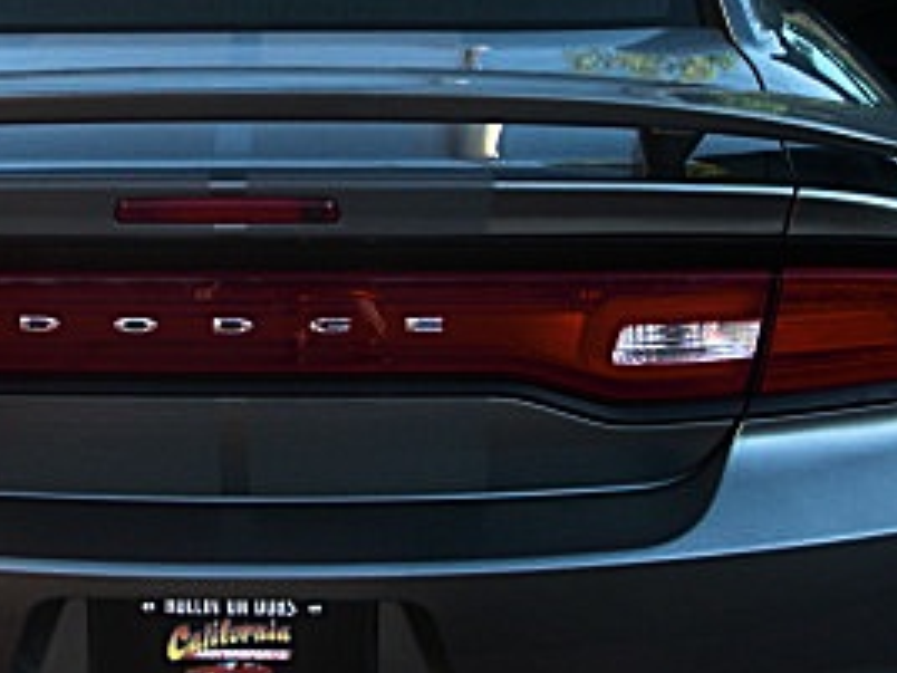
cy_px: 151
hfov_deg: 22.6
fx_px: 2229
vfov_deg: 17.1
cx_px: 241
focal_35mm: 86
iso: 50
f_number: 2.8
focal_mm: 6.3
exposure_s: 1/80
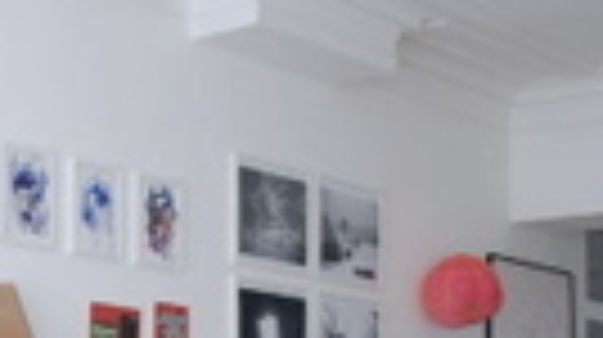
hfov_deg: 21.1
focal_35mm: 100
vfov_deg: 11.4
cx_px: 108
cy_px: 548
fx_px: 1596
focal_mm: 17
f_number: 9
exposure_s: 1/1.3
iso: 125
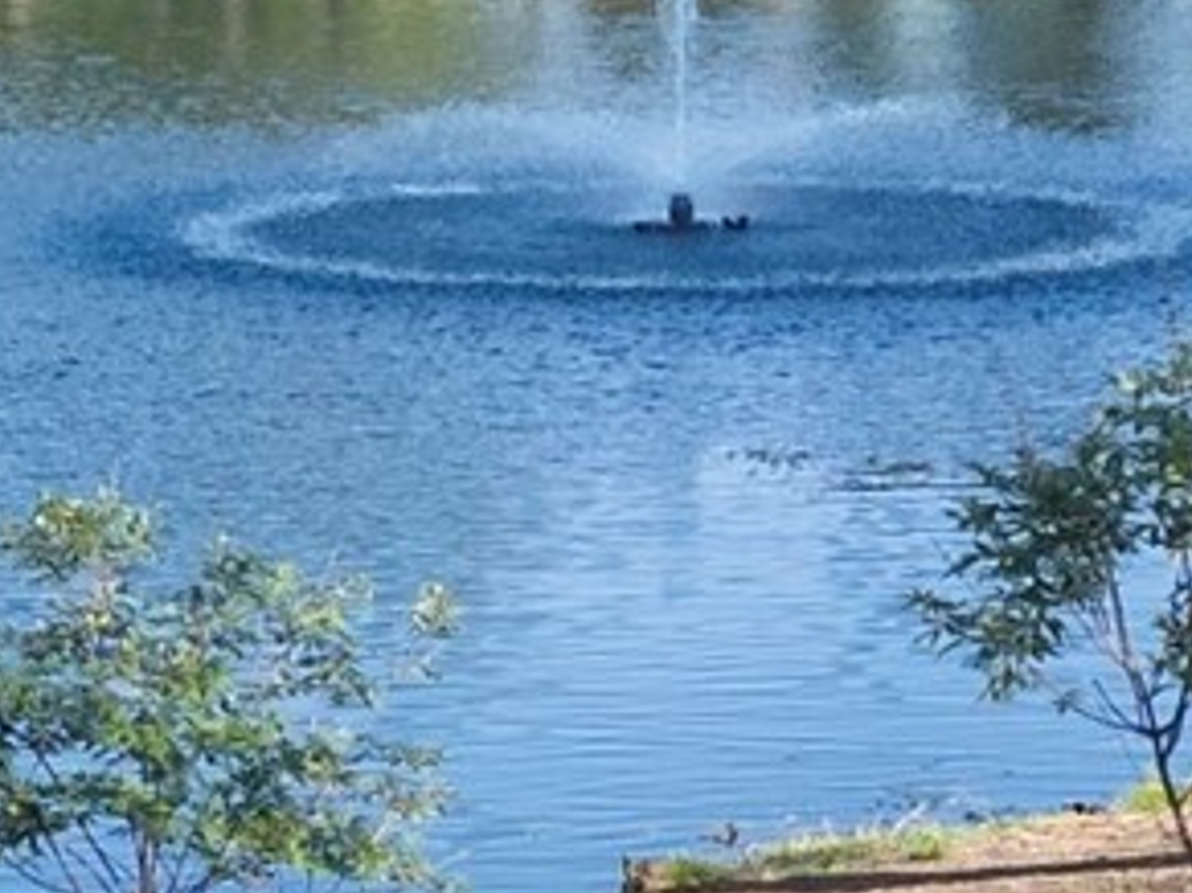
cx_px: 147
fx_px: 5817
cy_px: 406
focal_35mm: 169
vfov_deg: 8.8
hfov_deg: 11.6
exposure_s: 1/2000
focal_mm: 6.72
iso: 150
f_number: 1.7
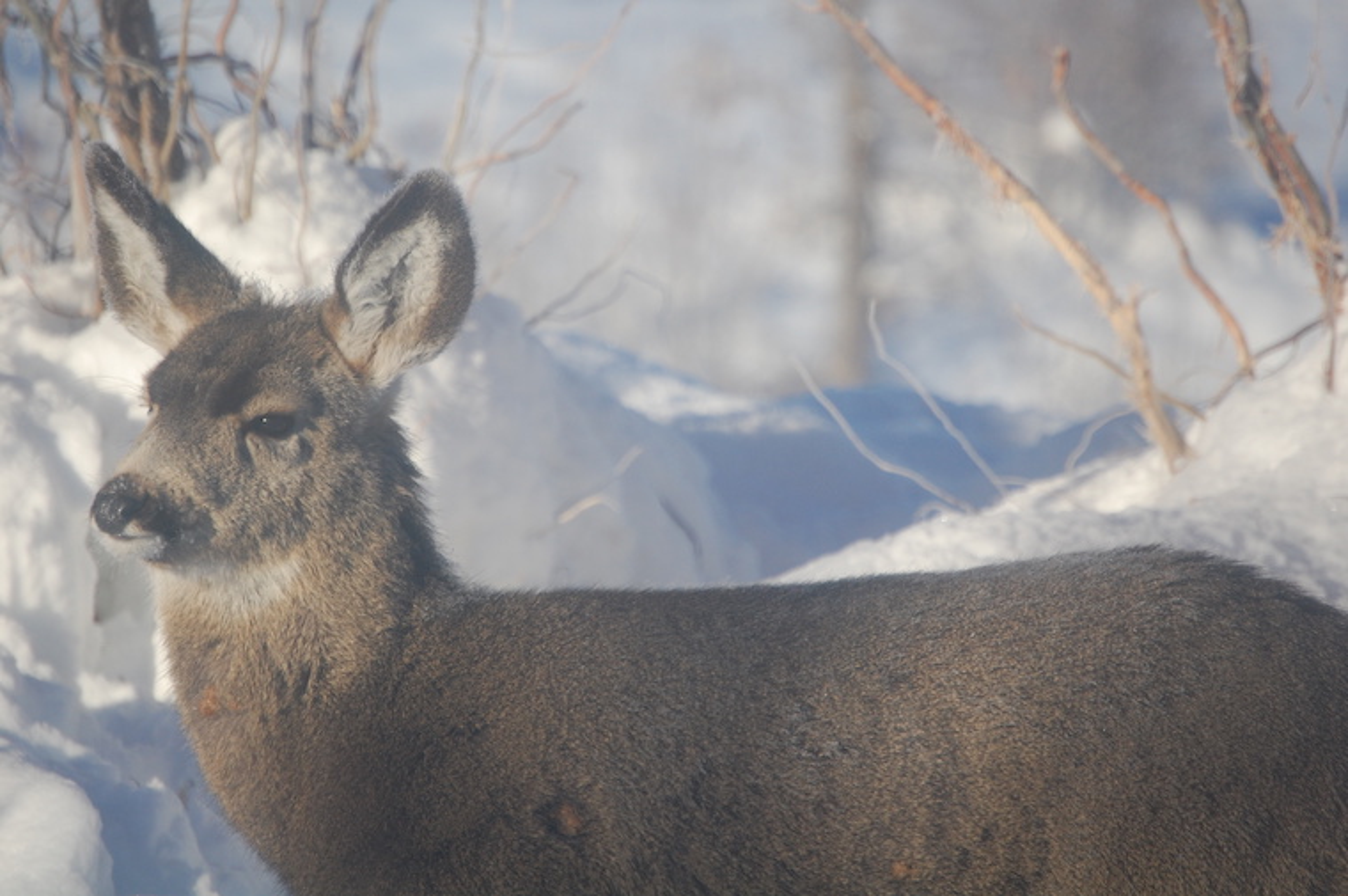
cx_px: 674
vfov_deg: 4.6
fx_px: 11221
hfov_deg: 6.9
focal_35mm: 300
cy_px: 448
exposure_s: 1/1250
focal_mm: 200
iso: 400
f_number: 5.6
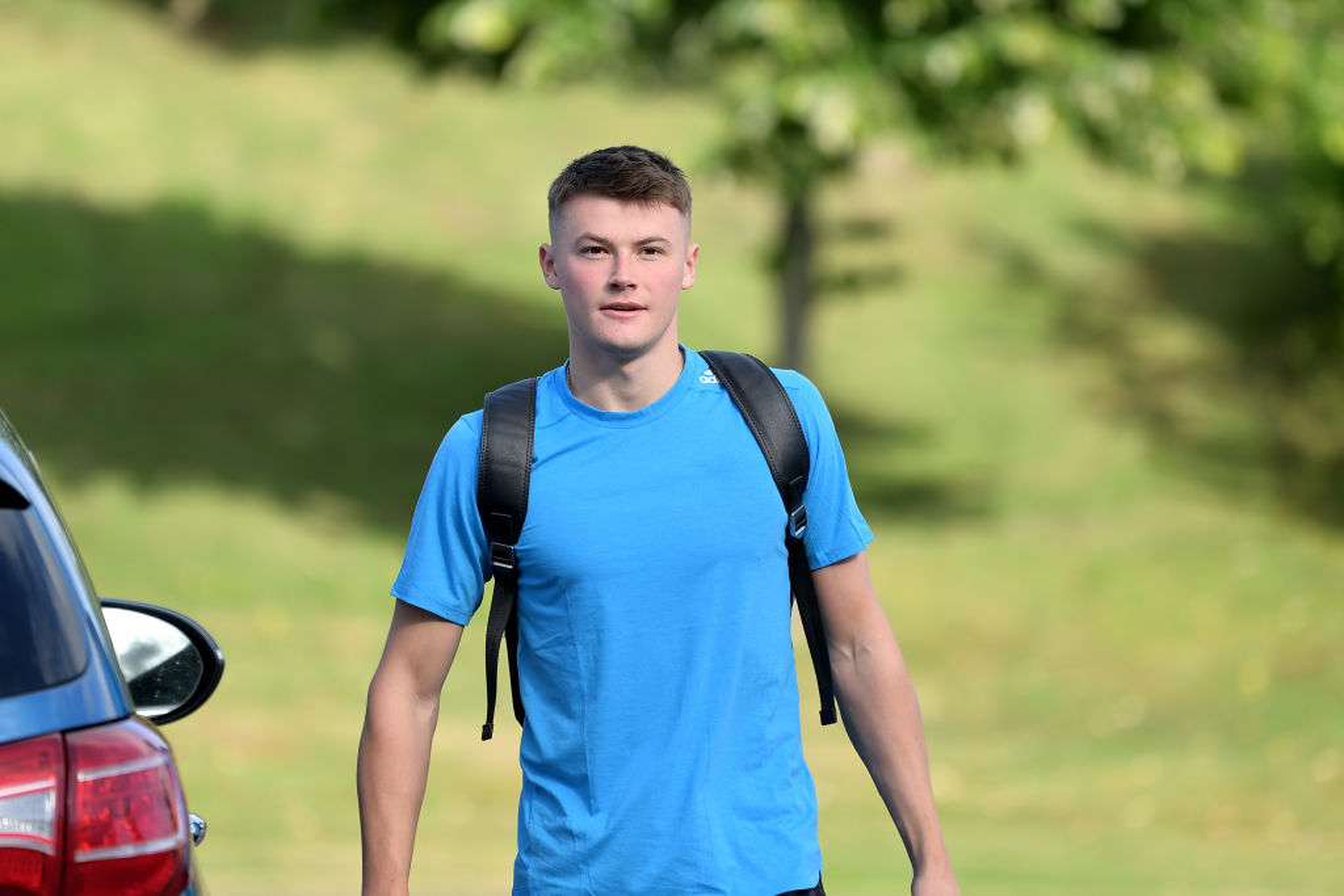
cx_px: 672
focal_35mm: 200
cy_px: 448
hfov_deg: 10.3
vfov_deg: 6.9
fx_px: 7467
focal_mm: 200
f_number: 2.8
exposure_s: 1/800
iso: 100
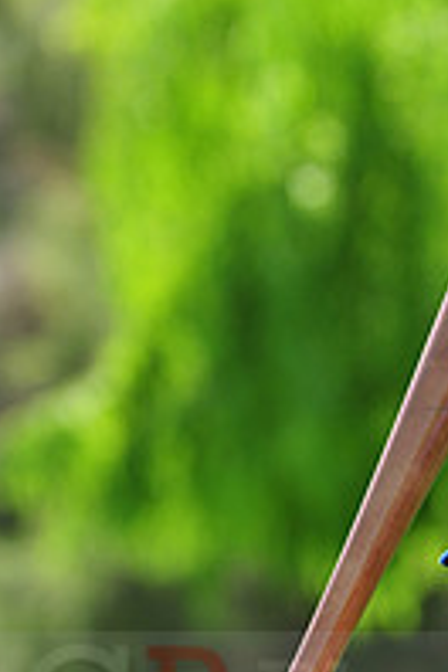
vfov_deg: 4.5
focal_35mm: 453
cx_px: 506
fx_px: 8455
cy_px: 679
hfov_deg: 3.0
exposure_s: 1/400
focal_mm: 155
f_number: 5.6
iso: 200
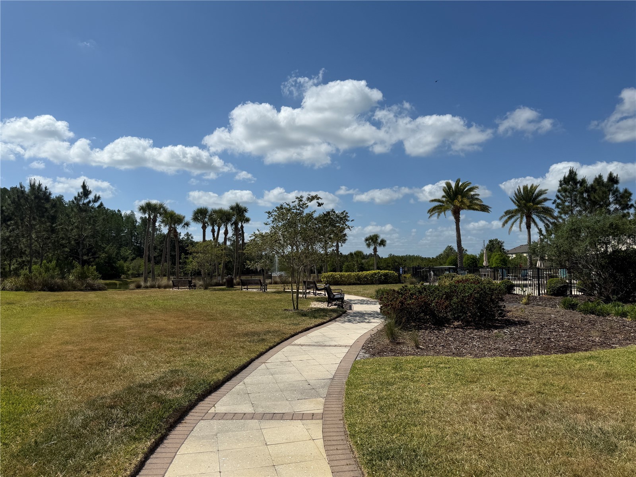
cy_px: 238
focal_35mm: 24
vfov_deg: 56.8
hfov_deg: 71.6
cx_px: 318
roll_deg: +1.1
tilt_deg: +6.0
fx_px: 441
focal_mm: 6.76
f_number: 1.78
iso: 80
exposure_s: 1/10309
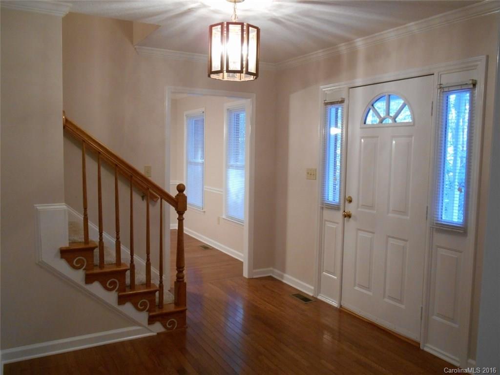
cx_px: 250
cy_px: 188
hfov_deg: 58.4
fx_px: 448
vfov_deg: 45.4
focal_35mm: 31
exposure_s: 1/10
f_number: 3.6
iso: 400
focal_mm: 5.5
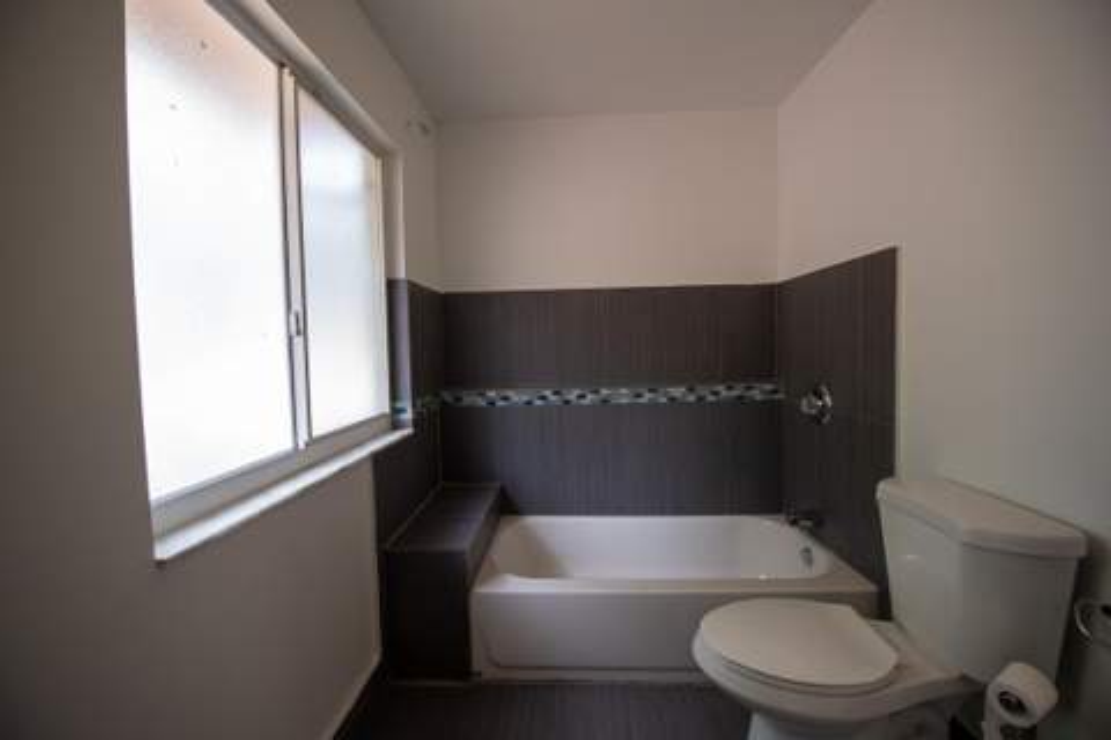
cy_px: 370
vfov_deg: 81.2
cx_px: 556
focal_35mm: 14
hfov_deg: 104.3
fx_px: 432
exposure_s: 1/60
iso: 500
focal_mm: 14
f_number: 4
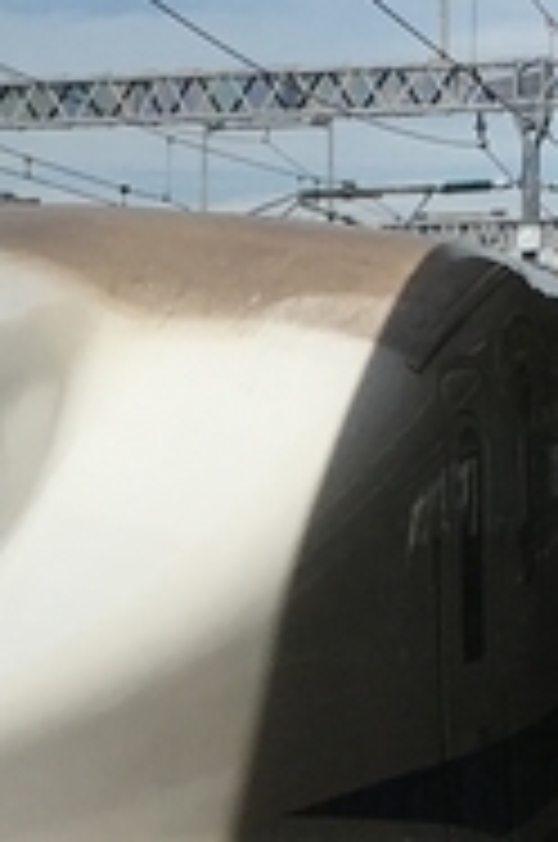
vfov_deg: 10.5
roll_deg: +0.5
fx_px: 4527
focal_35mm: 194
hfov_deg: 6.7
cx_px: -760
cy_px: 896
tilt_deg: -4.1
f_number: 2.2
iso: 25
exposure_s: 1/3846
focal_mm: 4.15
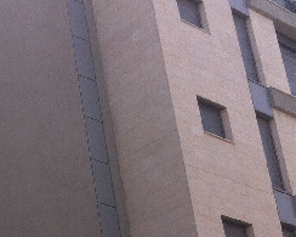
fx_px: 981
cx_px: -133
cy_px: 303
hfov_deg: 15.9
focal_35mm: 112
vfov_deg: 13.3
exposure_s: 1/914
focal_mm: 3.85
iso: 80
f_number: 2.8
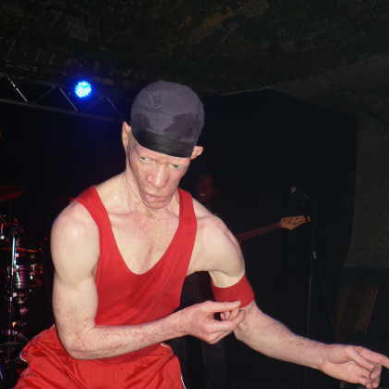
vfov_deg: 34.5
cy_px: 248
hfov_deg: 34.7
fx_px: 623
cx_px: 196
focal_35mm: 49
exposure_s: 1/60
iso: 100
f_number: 2.8
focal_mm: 7
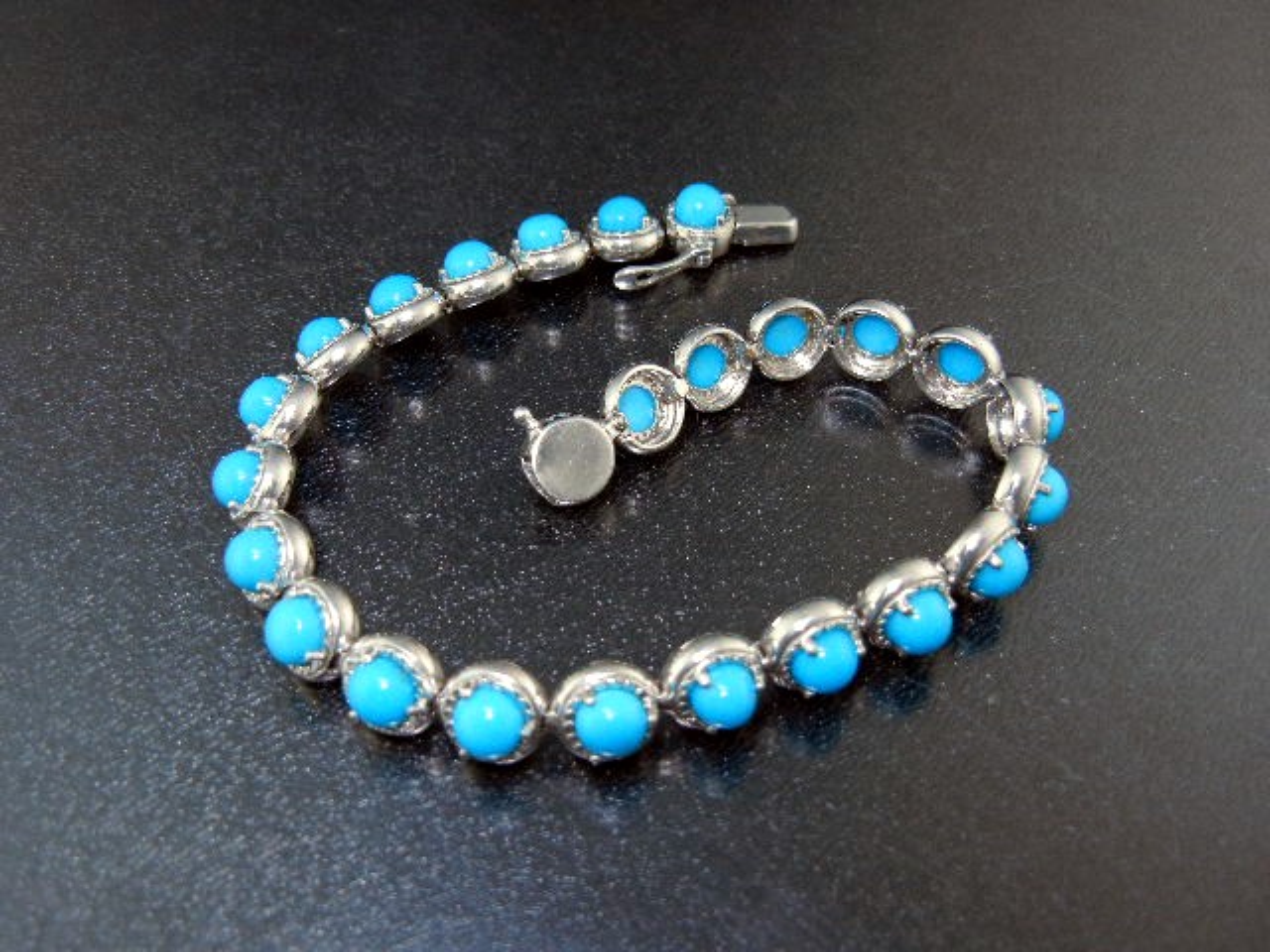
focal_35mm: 39
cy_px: 476
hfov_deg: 47.9
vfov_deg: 36.8
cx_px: 635
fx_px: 1431
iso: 200
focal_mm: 7.1
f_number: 3.7
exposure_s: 1/30
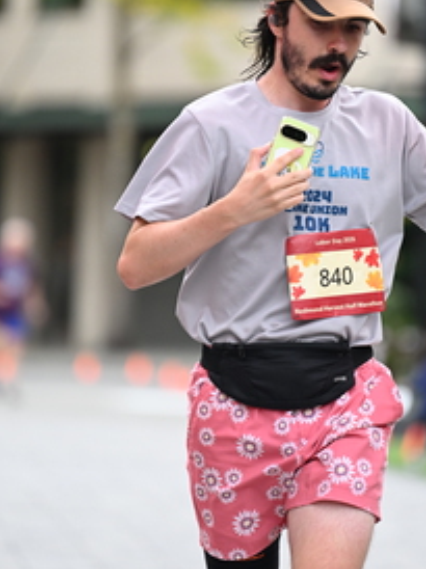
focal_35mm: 377
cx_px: 277
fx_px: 6196
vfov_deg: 5.3
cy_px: 272
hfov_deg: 3.9
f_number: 2.8
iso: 800
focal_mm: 195
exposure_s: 1/2000
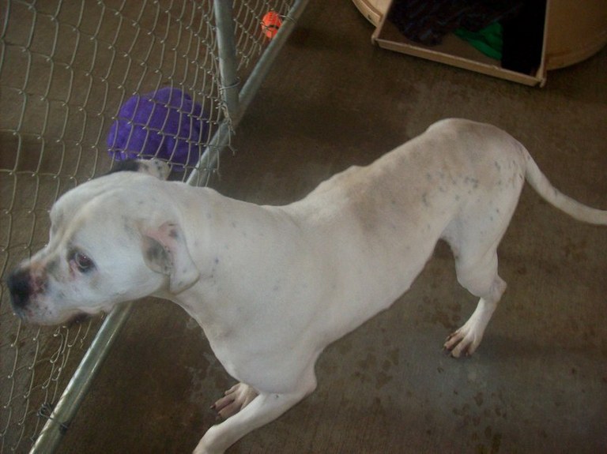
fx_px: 631
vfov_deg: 39.6
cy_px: 227
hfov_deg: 51.4
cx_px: 304
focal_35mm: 36
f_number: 2.7
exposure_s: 1/64
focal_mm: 6
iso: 200
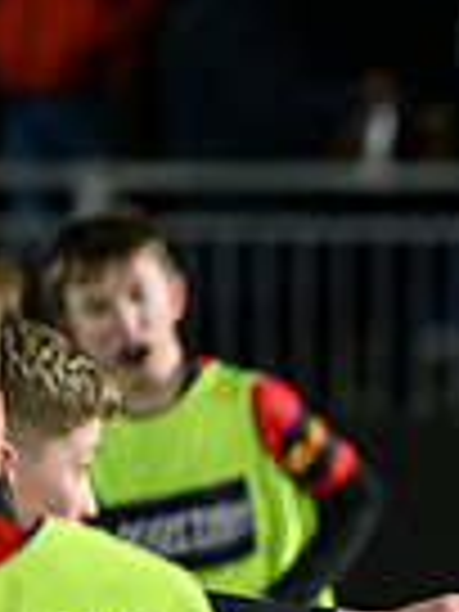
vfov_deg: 2.2
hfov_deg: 1.7
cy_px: 922
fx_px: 15735
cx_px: 1367
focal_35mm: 890
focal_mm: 195
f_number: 3.2
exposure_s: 1/1250
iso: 6400
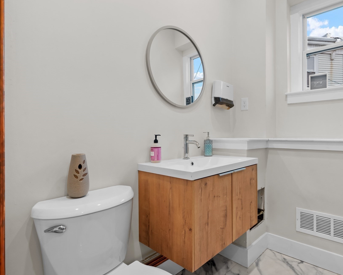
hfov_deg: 82.8
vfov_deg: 70.9
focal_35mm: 19
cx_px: 195
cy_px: 141
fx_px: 193
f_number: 9
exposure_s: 1.3
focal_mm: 16
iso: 320
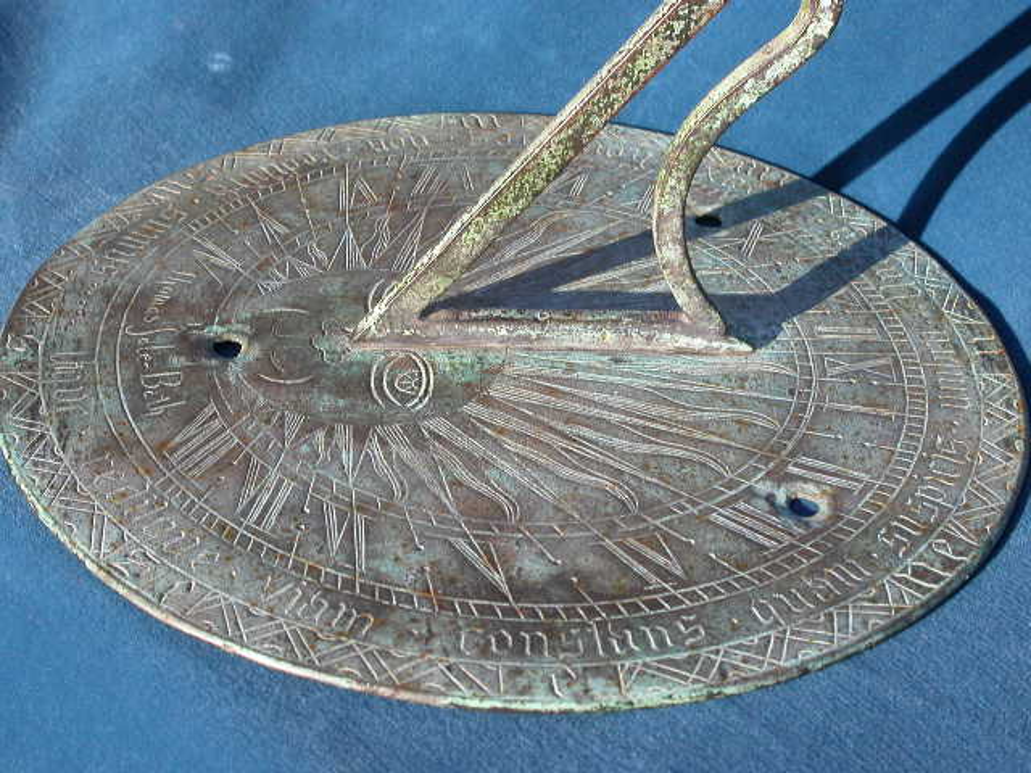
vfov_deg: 21.6
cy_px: 386
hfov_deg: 28.6
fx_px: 2025
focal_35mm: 68
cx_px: 516
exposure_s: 1/252
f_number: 5.3
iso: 100
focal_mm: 14.2
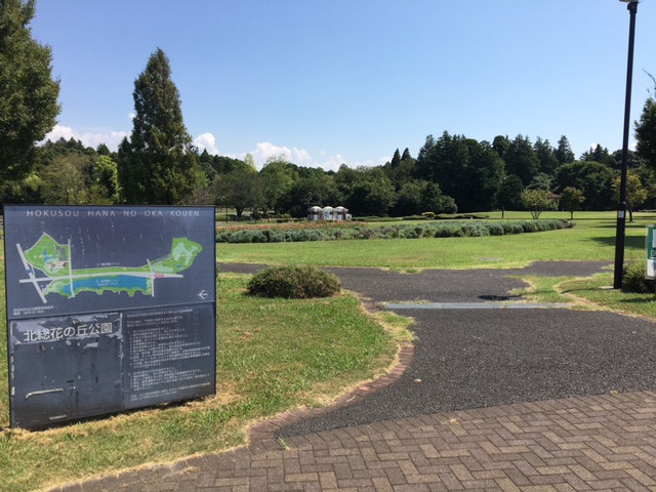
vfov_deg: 48.2
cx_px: 328
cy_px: 246
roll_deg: -0.2
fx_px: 550
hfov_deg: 61.7
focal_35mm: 29
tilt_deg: -3.5
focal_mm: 4.15
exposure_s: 1/1451
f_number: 2.2
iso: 25
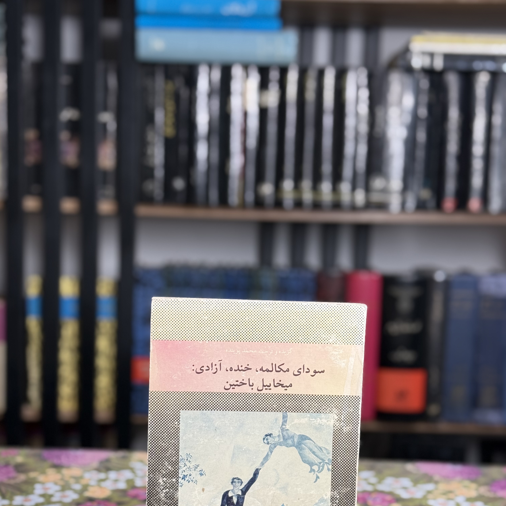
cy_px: 315
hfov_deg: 30.0
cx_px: 253
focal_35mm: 57
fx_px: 943
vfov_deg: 29.9
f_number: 1.78
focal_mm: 6.76
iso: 100
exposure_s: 1/100
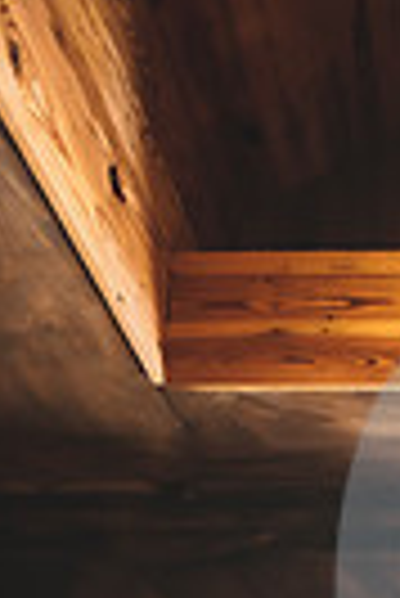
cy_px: 1007
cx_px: 485
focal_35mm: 81
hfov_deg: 16.2
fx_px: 1346
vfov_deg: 19.9
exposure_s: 1/125
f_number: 2.8
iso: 1250
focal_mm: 24
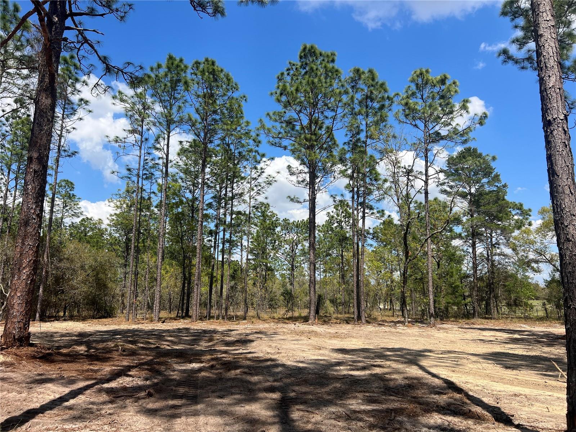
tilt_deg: +9.9
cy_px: 216
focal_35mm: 26
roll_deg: -0.4
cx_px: 288
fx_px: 433
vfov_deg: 53.1
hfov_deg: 67.3
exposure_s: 1/3968
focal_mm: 5.7
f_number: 1.5
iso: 50
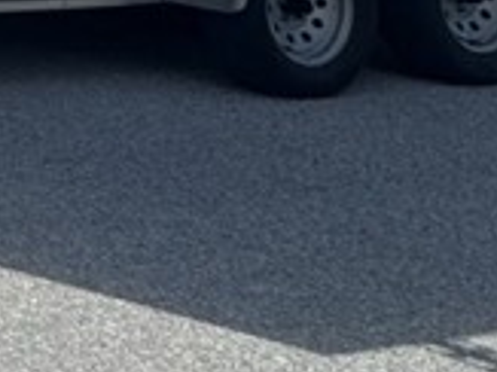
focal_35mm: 103
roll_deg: -1.1
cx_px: -1028
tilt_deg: +0.6
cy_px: -390
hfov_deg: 11.1
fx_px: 1478
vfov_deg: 12.5
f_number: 2.2
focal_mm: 2.22
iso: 40
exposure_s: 1/1277
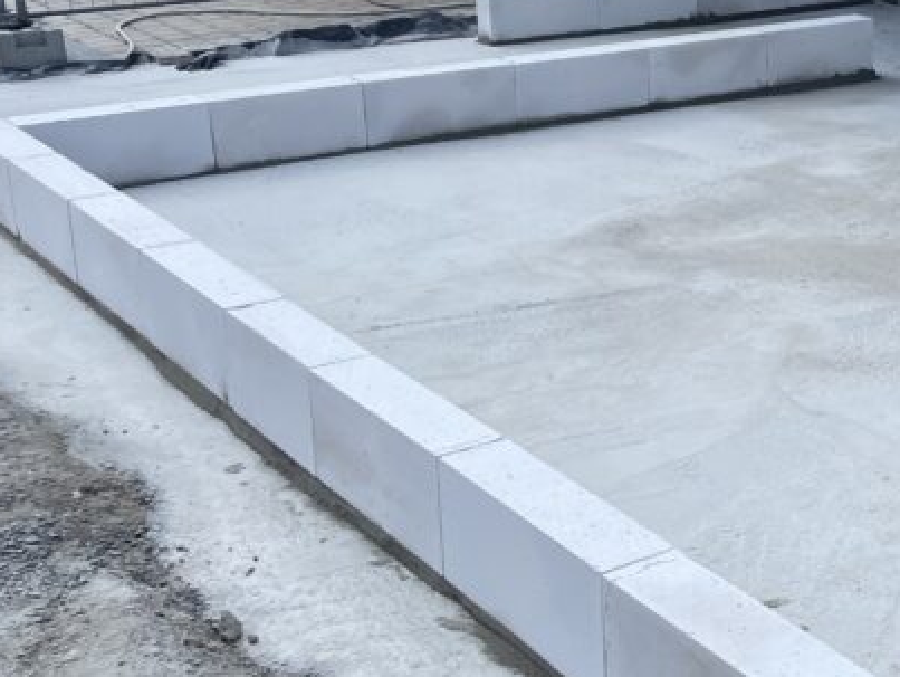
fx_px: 1718
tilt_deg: -16.6
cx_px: 978
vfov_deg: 22.2
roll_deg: -0.8
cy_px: 221
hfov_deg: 27.1
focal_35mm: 66
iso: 32
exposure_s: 1/2257
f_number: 1.6
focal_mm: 4.2
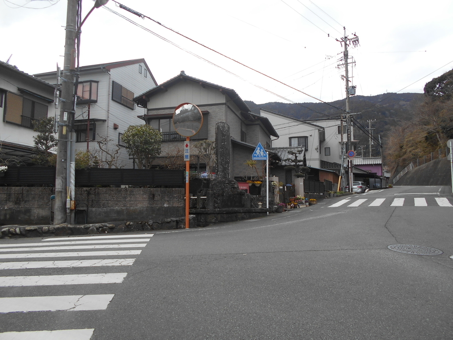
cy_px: 170
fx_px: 340
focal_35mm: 26
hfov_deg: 67.3
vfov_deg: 53.1
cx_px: 226
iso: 80
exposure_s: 1/320
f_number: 3.2
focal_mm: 4.6
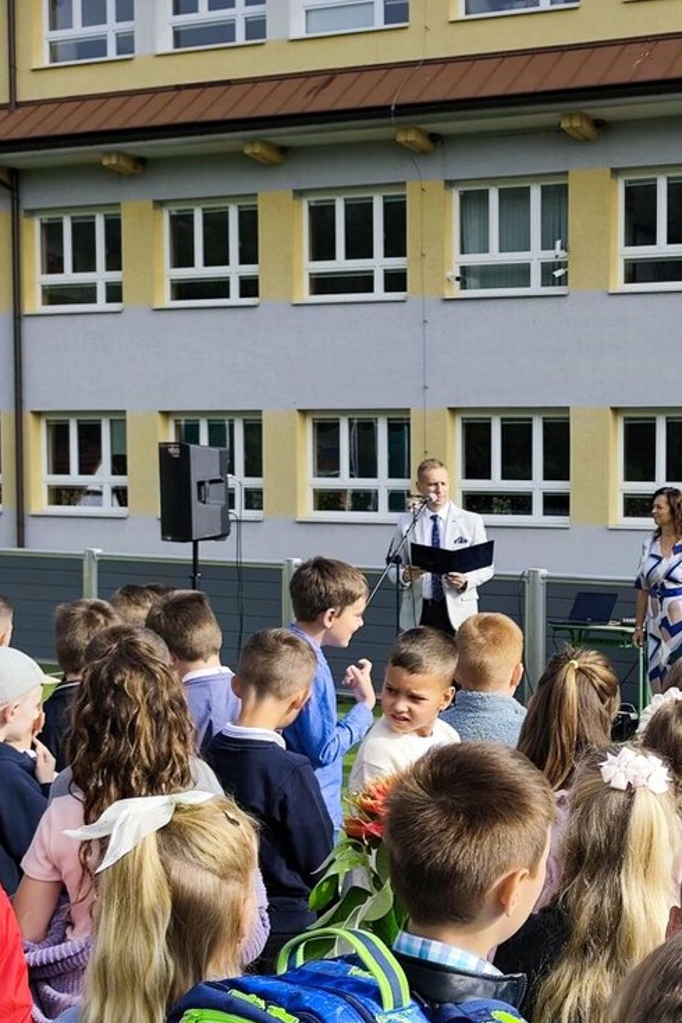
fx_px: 1591
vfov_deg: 35.5
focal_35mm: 56
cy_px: 607
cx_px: 732
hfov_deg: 22.9
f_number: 1.65
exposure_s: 1/699
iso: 50
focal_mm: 6.19
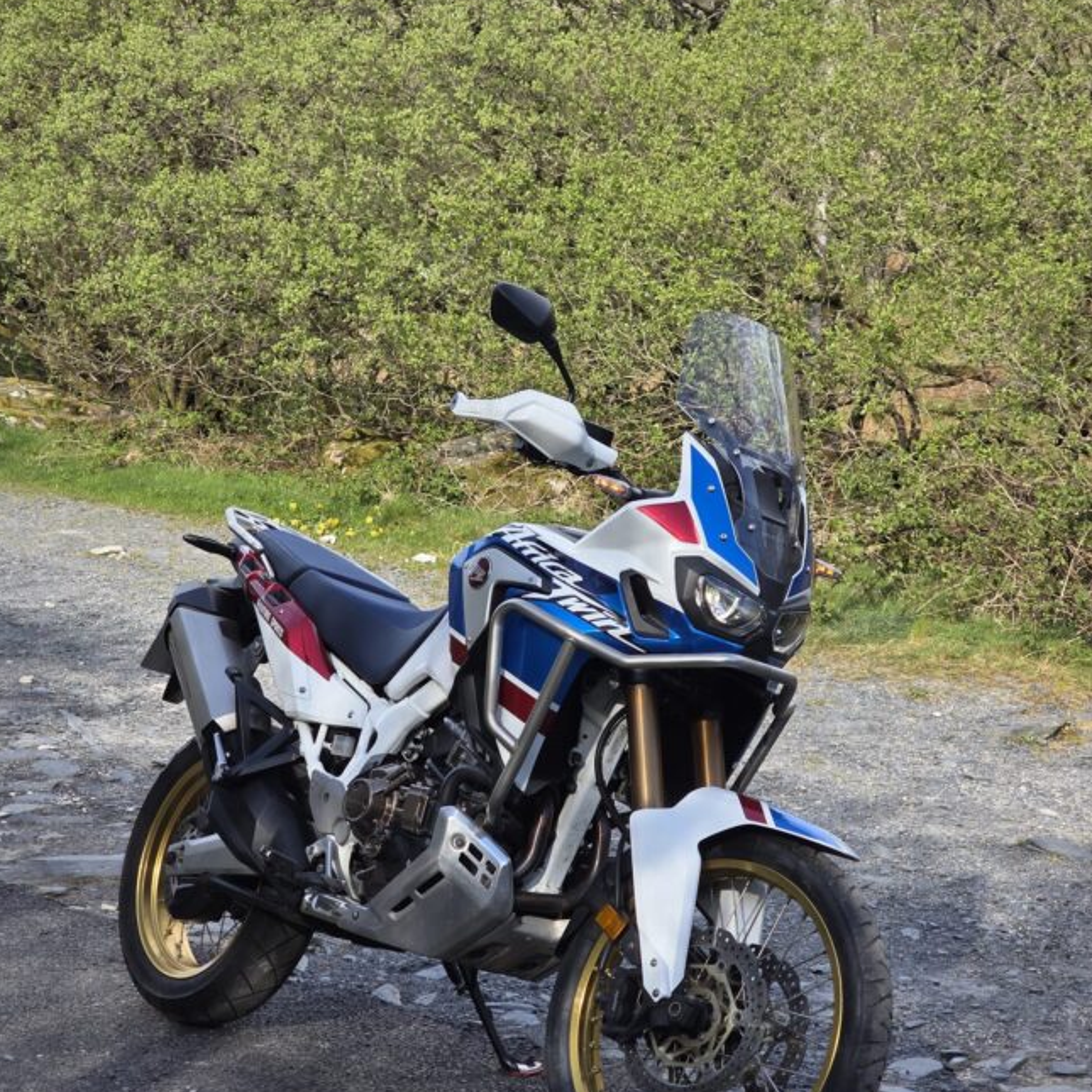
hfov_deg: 21.1
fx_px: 2927
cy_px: 522
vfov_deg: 21.1
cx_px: 543
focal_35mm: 82
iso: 50
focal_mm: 7.9
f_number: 2.4
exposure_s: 1/593
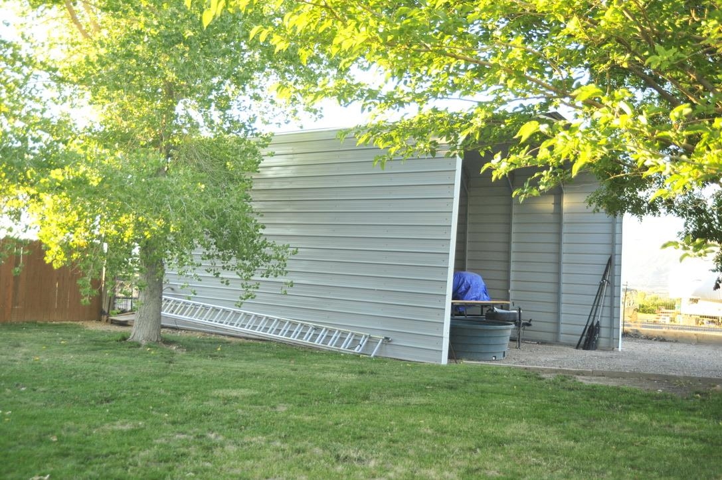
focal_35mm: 42
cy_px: 240
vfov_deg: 31.8
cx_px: 361
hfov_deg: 46.4
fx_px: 842
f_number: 5
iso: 1600
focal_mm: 42
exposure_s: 1/250
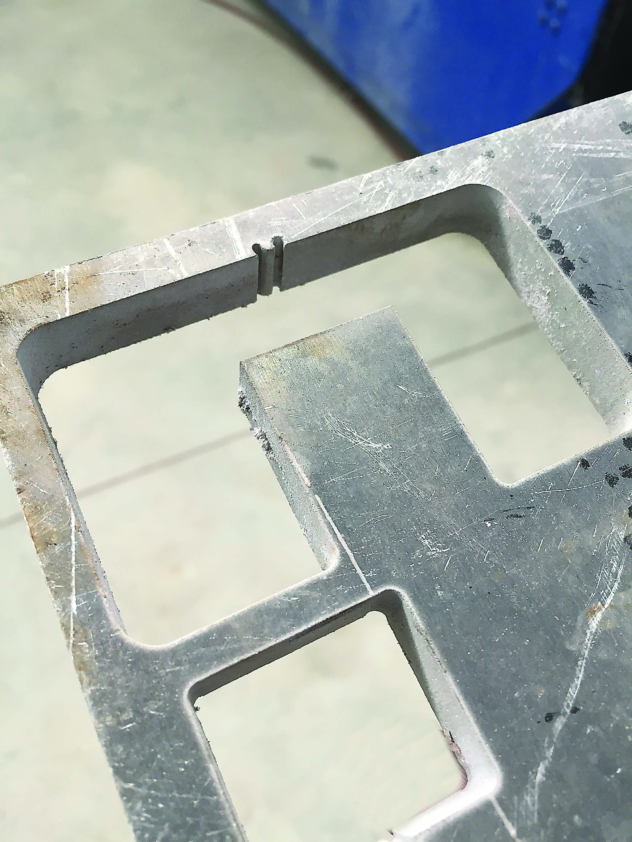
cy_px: 421
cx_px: 316
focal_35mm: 29
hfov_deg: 48.2
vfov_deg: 61.7
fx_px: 706
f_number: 2.2
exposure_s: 1/40
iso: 40
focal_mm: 4.15
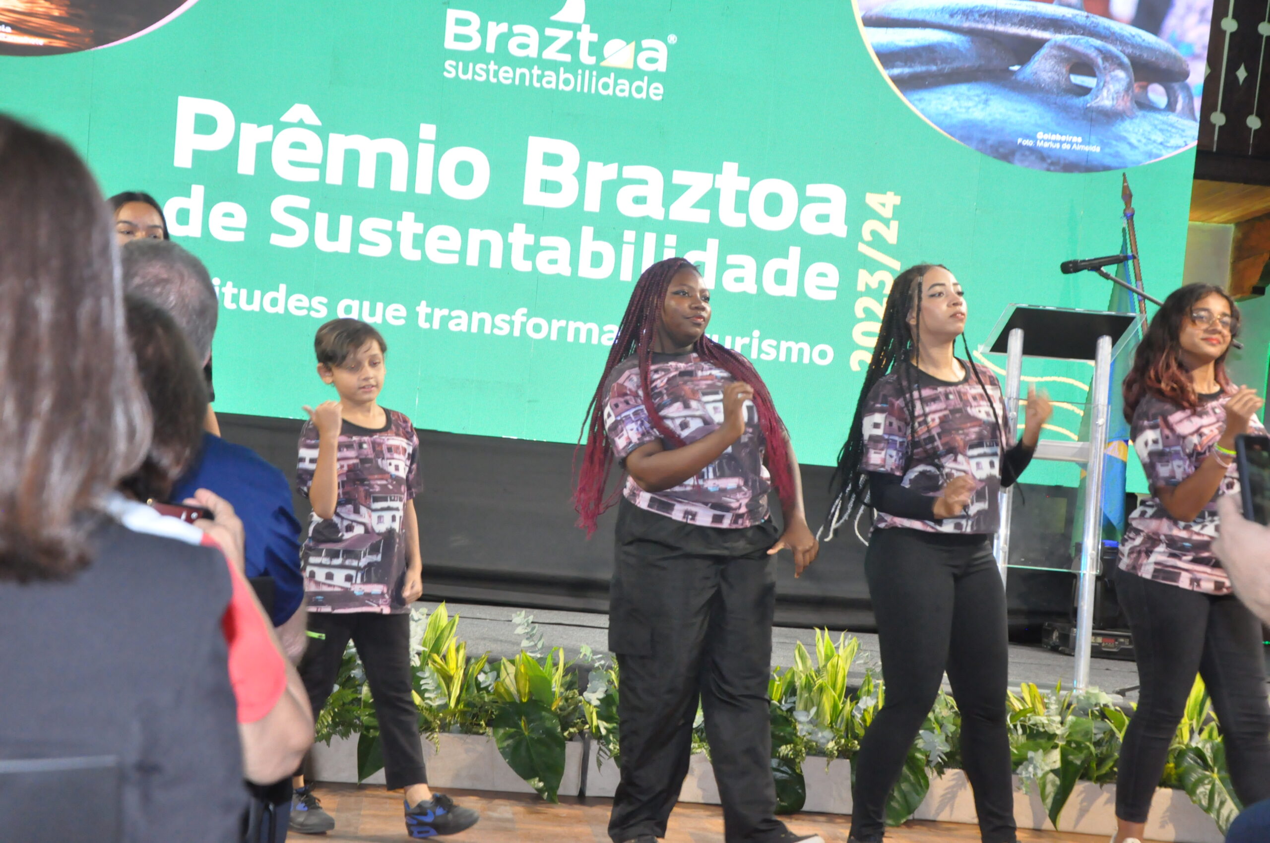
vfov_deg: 22.6
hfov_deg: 33.4
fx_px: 2114
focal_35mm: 60
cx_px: 635
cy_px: 422
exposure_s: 1/80
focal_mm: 40
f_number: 5.6
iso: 2500
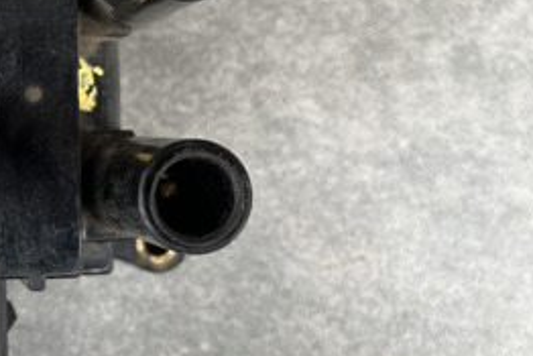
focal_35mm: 66
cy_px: 117
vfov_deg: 20.6
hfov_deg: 27.5
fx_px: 978
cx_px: -75
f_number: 1.6
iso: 32
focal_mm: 5.1
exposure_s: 1/129
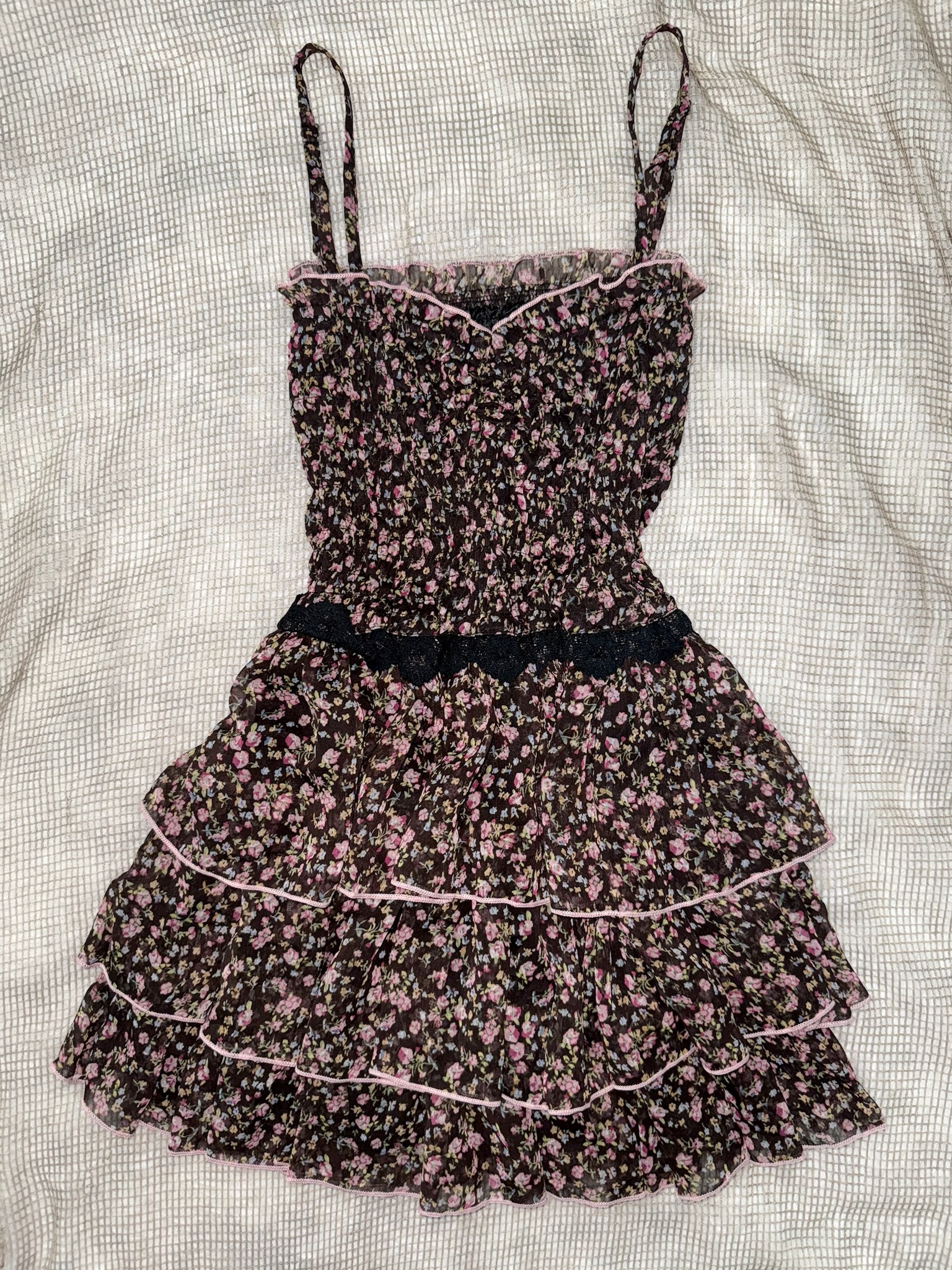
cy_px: 635
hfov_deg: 56.8
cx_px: 476
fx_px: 880
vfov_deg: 71.6
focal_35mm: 24
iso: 100
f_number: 1.78
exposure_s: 1/47
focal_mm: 6.76
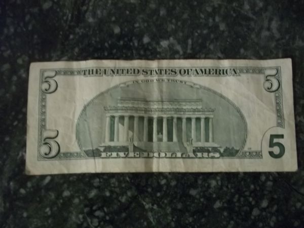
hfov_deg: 51.4
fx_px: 316
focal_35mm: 36
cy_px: 114
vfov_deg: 39.7
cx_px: 152
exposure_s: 1/8
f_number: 3.1
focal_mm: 6.5
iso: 320
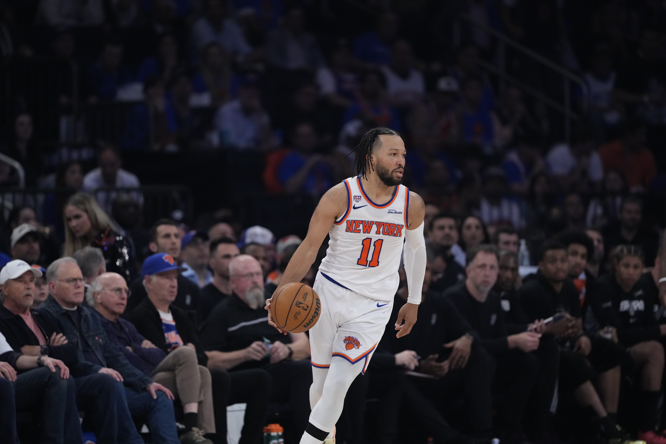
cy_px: 222
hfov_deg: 6.9
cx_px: 333
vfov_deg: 4.6
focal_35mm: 300
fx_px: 5550
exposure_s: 1/1600
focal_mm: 300
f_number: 2.8
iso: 4000
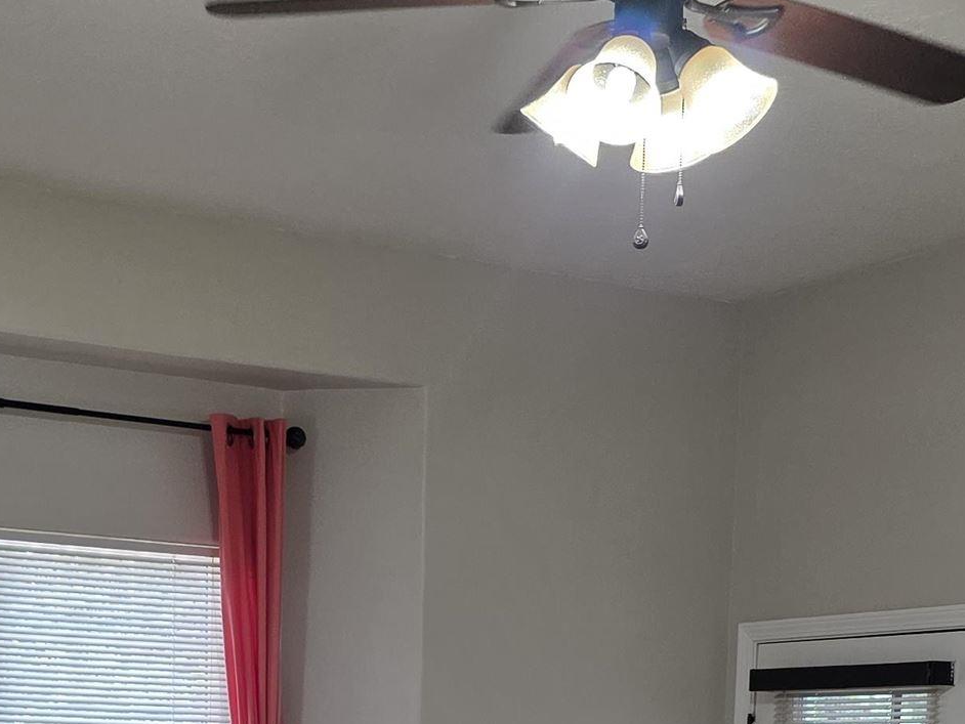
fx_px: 2091
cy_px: 1065
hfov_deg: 25.9
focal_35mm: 75
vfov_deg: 17.7
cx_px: 397
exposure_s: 1/120
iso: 250
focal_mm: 6.3
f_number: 1.7
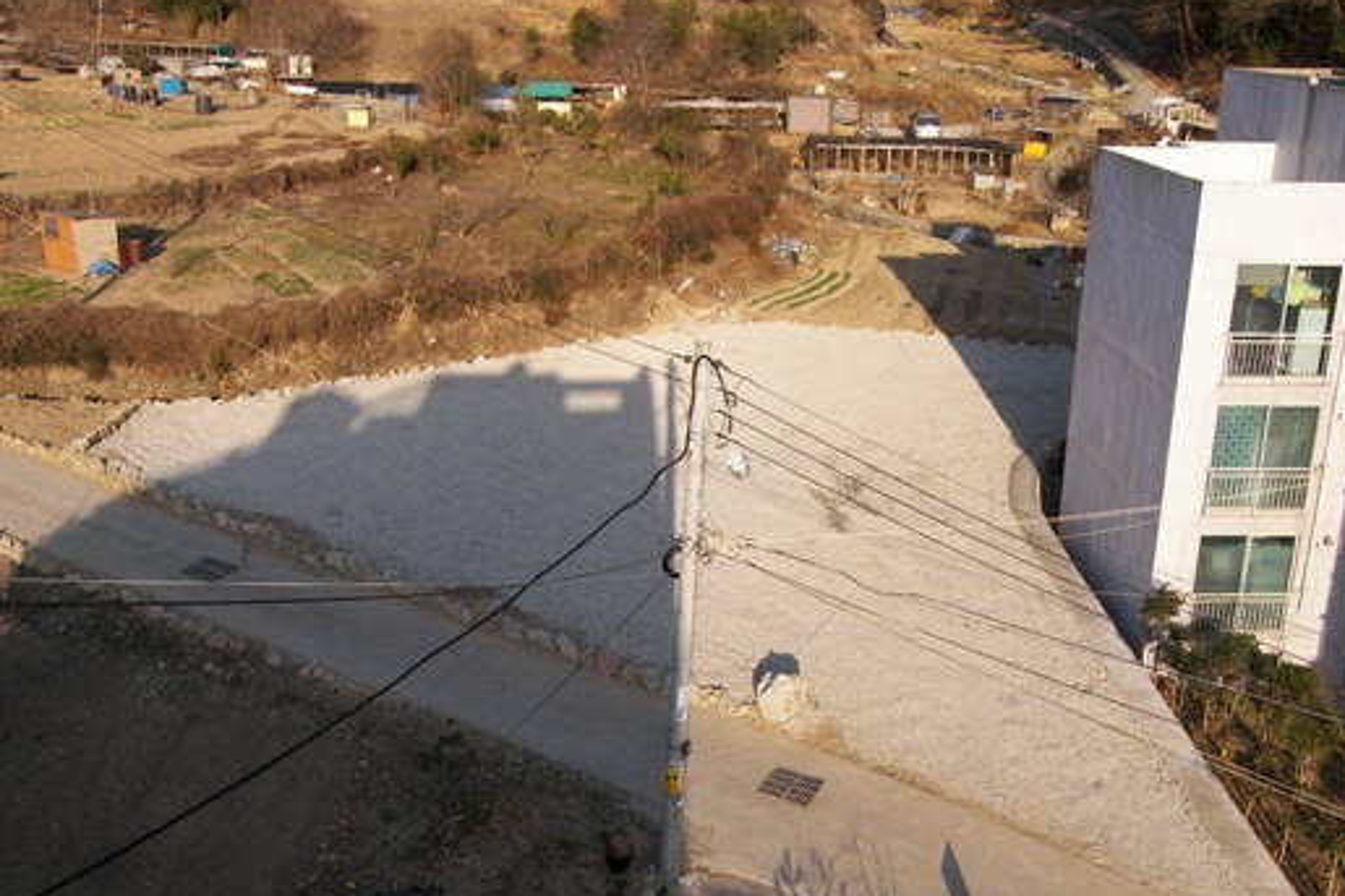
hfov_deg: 50.7
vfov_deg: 35.0
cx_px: 684
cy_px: 521
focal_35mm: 38
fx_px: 1419
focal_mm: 6.8
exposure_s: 1/800
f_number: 3.2
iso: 50
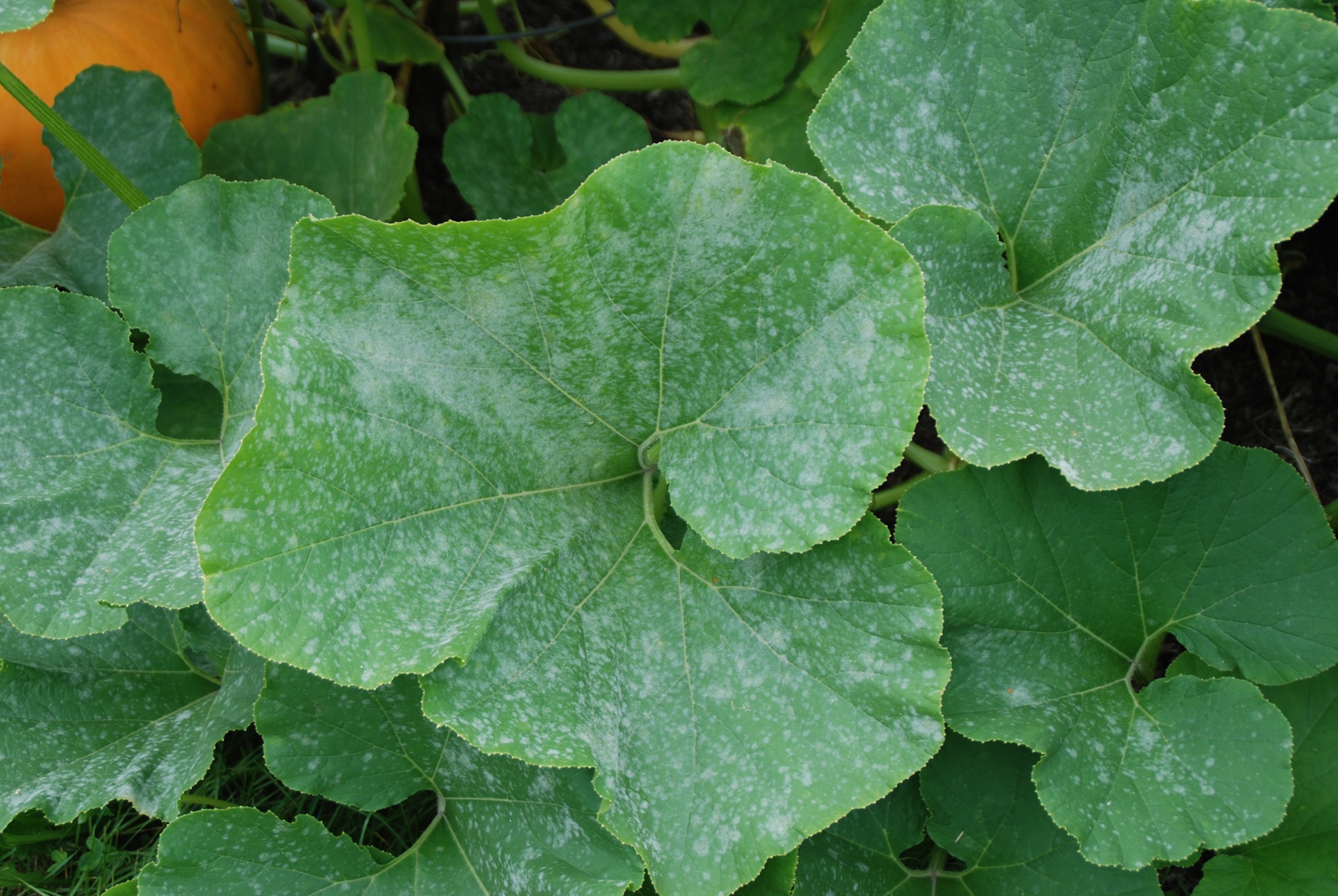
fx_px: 2344
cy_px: 448
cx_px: 669
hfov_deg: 31.9
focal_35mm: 63
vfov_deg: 21.6
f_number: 5.6
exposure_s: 1/125
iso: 100
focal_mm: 42
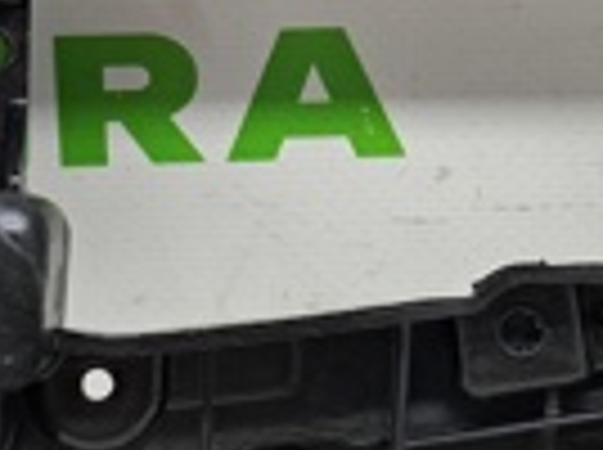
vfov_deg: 11.3
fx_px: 2243
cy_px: -11
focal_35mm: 129
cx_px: 428
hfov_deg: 15.3
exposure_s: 1/50
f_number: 1.8
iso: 64
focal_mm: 4
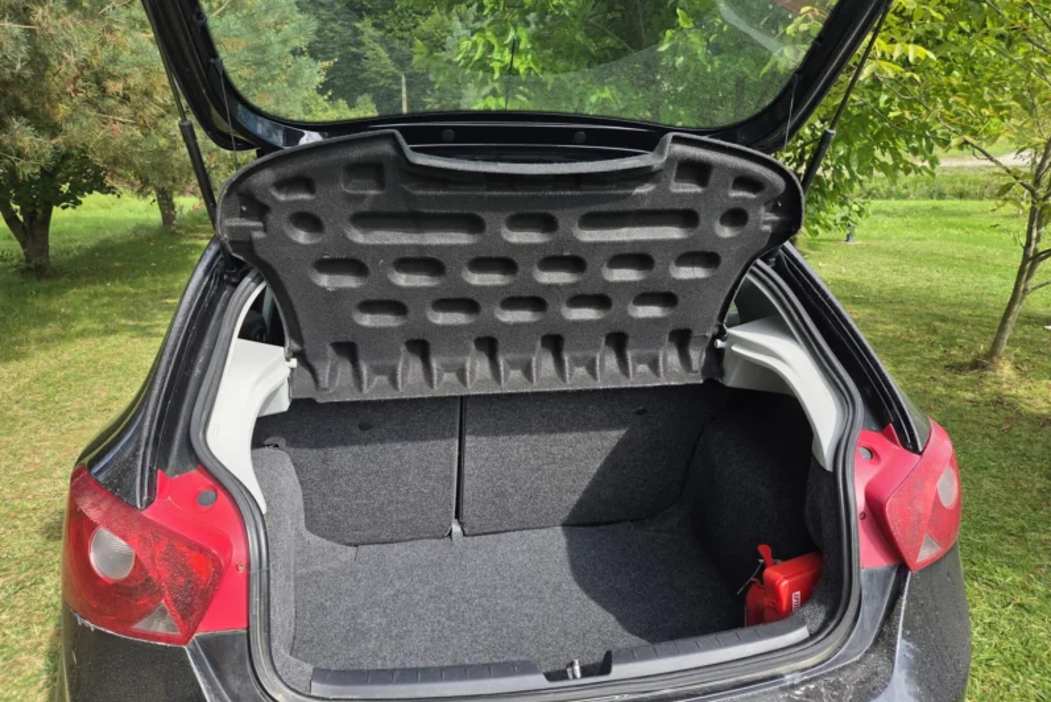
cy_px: 330
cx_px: 525
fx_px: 701
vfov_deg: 53.1
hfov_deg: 73.7
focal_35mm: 24
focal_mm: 5.4
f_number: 1.8
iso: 80
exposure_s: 1/1235
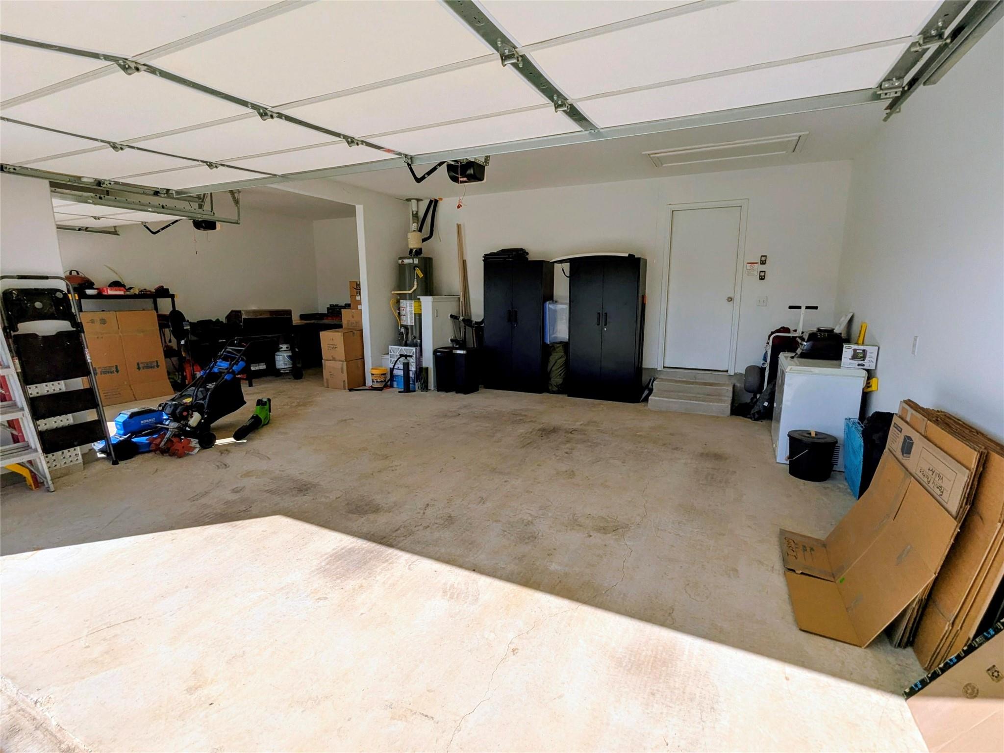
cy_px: 376
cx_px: 502
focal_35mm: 16
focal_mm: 2.35
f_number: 2.2
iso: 48
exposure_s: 1/1328
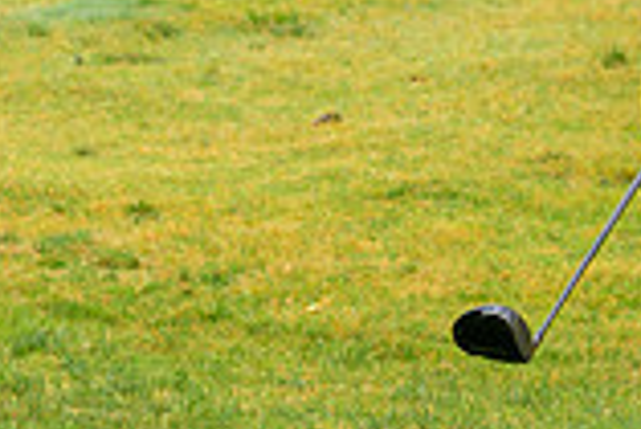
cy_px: -6
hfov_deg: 6.4
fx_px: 5739
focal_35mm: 322
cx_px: 408
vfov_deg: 4.3
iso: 800
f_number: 4
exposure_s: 1/2500
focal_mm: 87
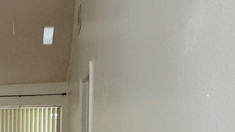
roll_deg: +0.2
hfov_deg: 27.9
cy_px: 131
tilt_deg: -1.5
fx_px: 330
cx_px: -109
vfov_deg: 21.9
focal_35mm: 53
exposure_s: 1/60
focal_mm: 2.22
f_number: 2.2
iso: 250
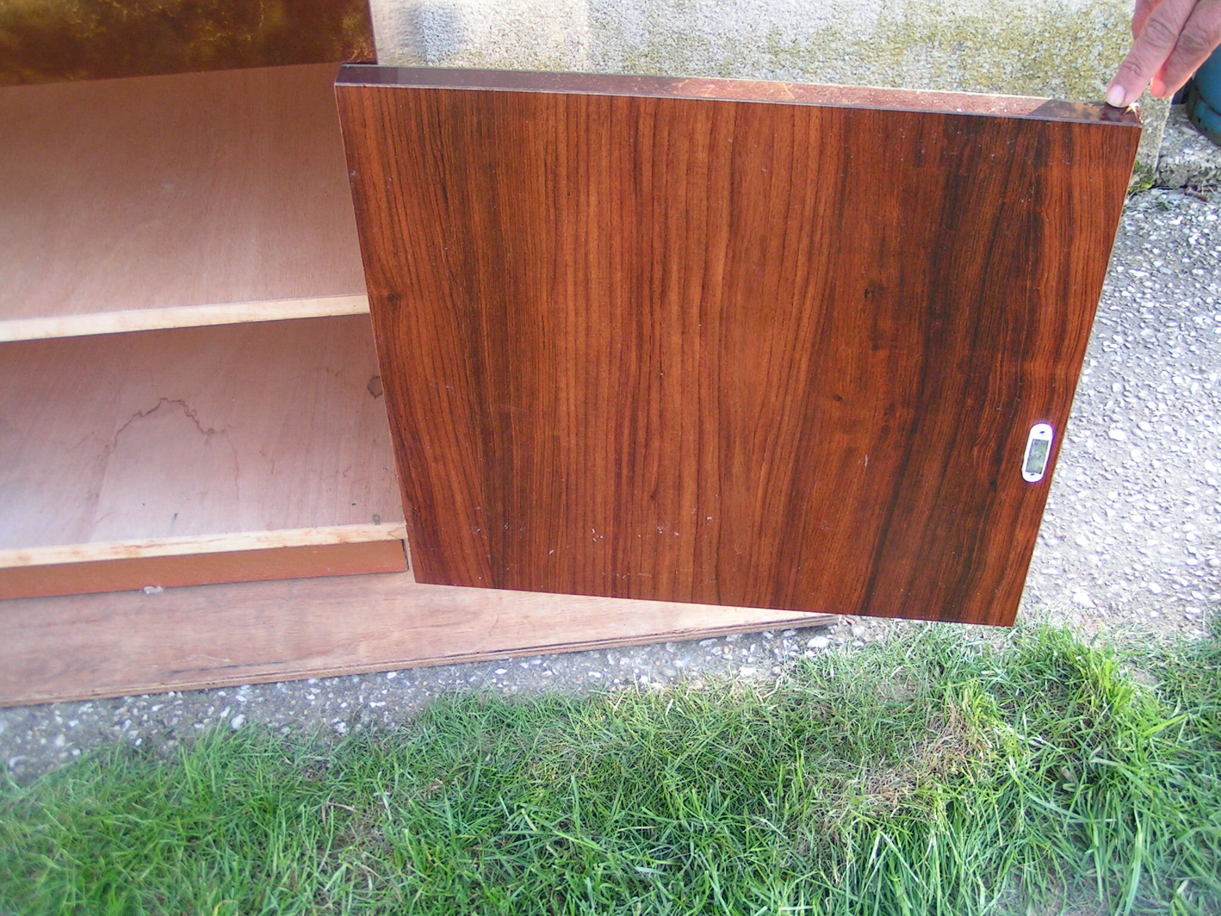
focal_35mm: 41
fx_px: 1446
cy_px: 458
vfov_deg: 35.1
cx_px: 610
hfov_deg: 45.8
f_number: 2.8
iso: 80
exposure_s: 1/50
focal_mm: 6.3
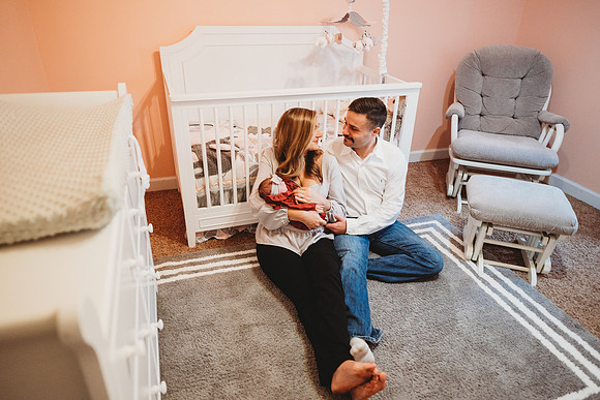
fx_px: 400
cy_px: 200
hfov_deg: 73.7
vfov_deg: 53.2
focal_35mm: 24
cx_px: 300
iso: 1250
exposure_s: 1/160
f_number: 1.8
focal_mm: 24
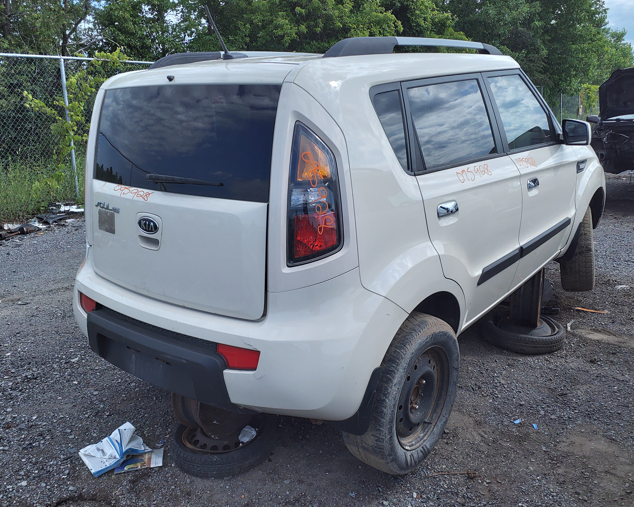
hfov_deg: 62.2
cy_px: 260
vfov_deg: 51.5
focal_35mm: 28
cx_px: 319
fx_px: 525
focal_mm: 3.58
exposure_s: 1/705
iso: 40
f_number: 1.9
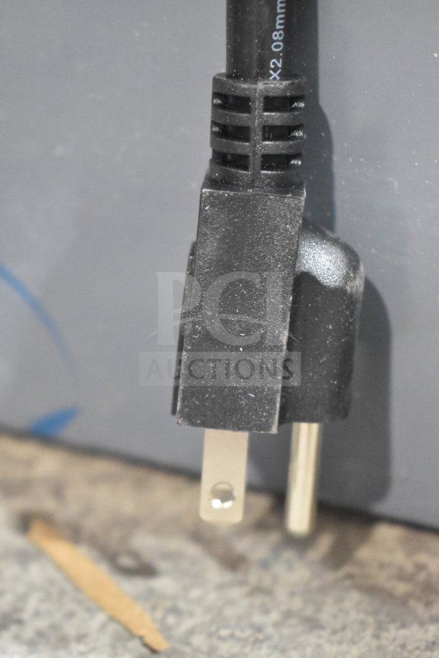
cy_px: 329
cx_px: 220
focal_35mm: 72
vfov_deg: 28.1
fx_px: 1317
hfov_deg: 18.9
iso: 9000
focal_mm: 48
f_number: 5.3
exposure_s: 1/80
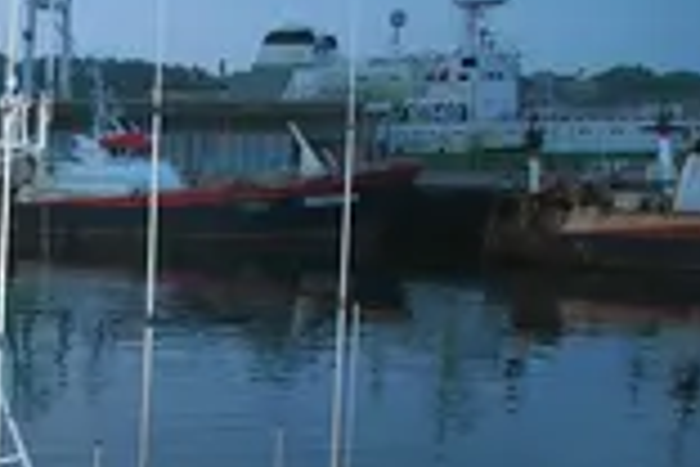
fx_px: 1614
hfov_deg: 22.2
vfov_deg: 15.7
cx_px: -179
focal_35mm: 83
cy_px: 582
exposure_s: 1/60
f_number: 3.5
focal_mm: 18
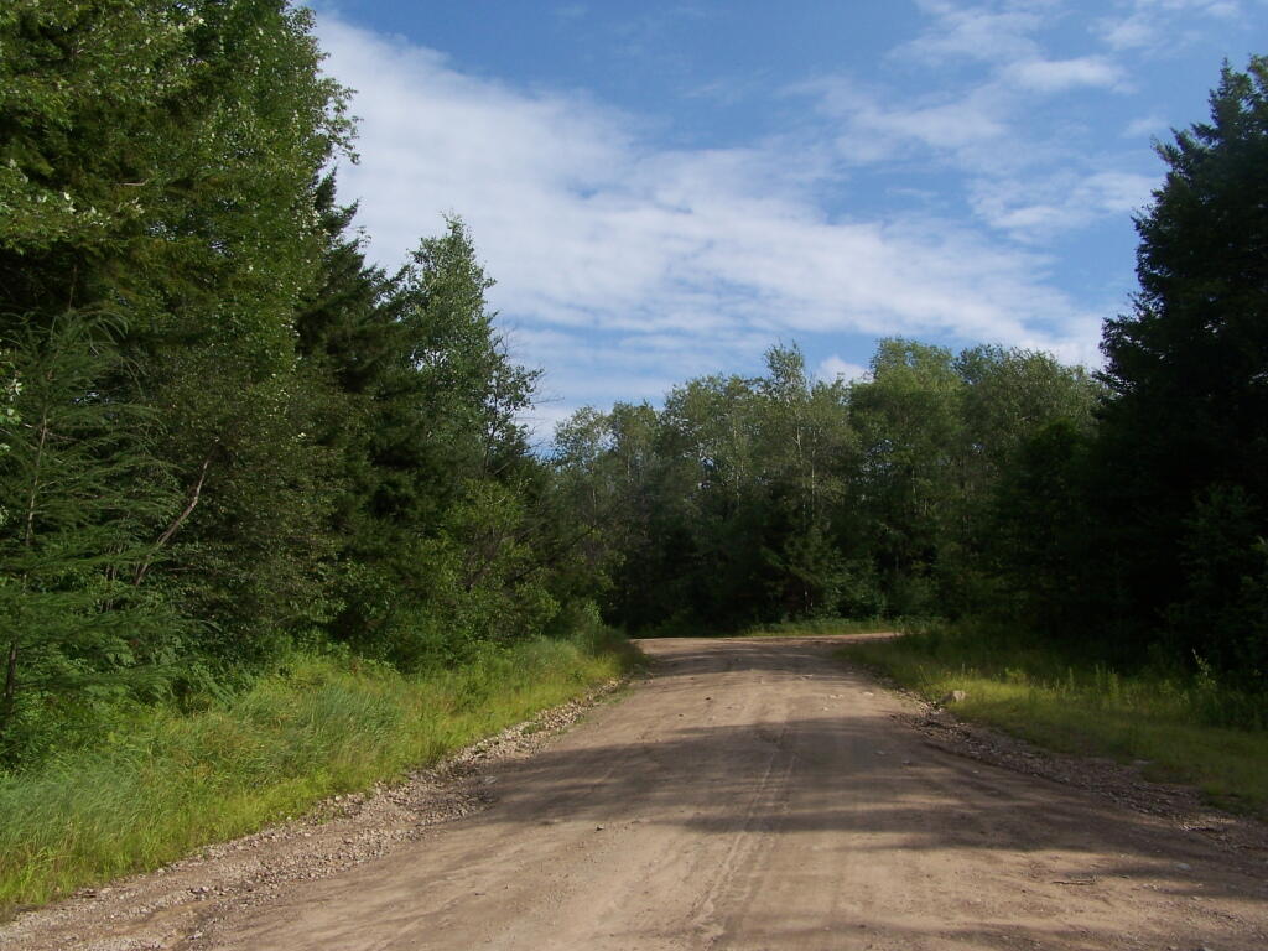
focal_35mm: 38
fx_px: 1392
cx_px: 634
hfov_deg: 49.0
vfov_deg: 37.7
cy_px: 476
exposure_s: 1/500
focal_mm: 6.3
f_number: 5.6
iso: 80
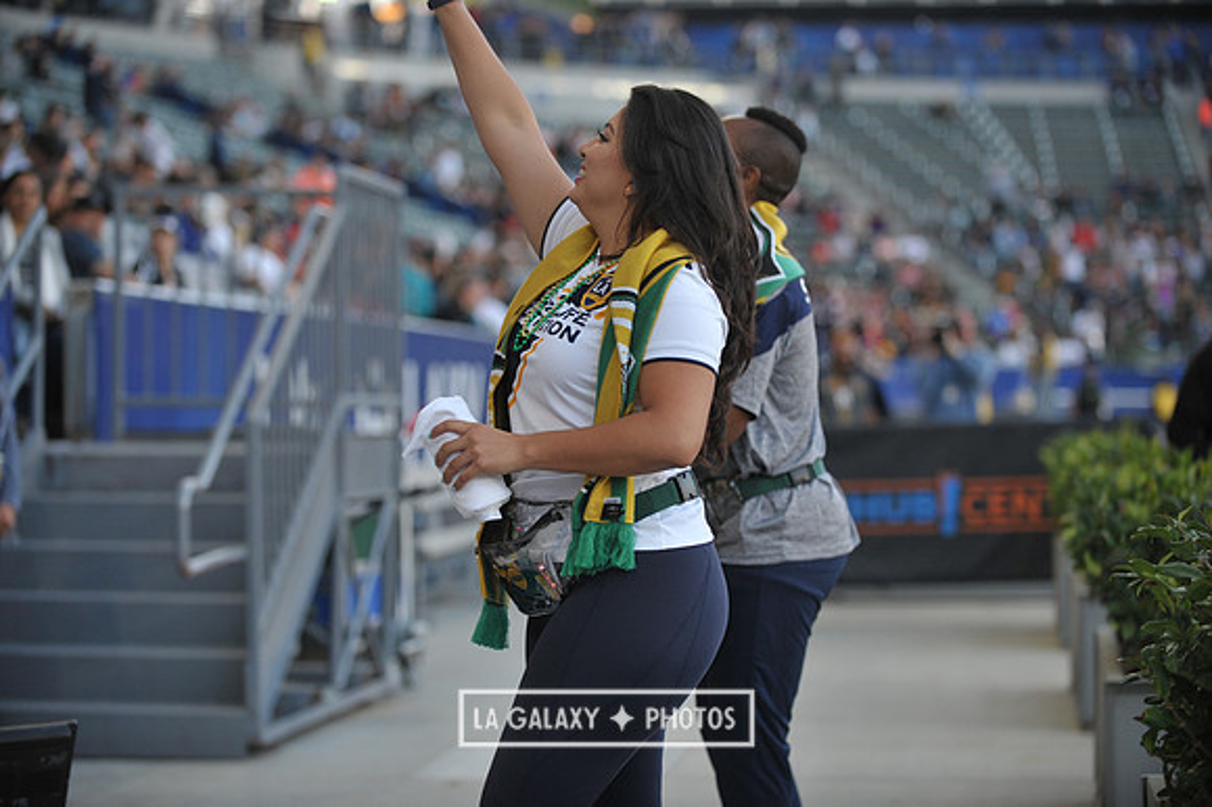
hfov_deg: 20.0
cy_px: 404
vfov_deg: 13.4
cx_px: 606
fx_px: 3432
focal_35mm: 102
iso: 800
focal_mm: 102
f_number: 2.8
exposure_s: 1/640
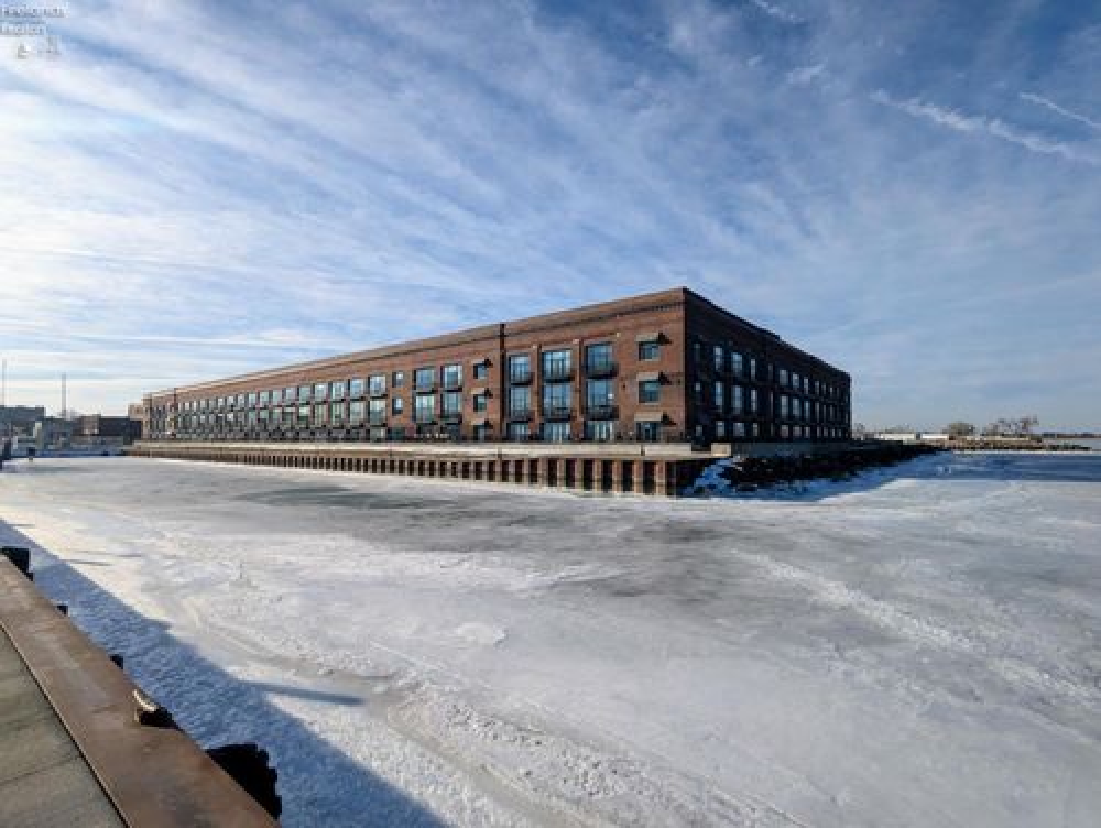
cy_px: 414
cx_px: 550
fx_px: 509
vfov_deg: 78.2
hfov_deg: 94.4
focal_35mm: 16
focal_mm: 2.35
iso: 47
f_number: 2.2
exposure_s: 1/2398
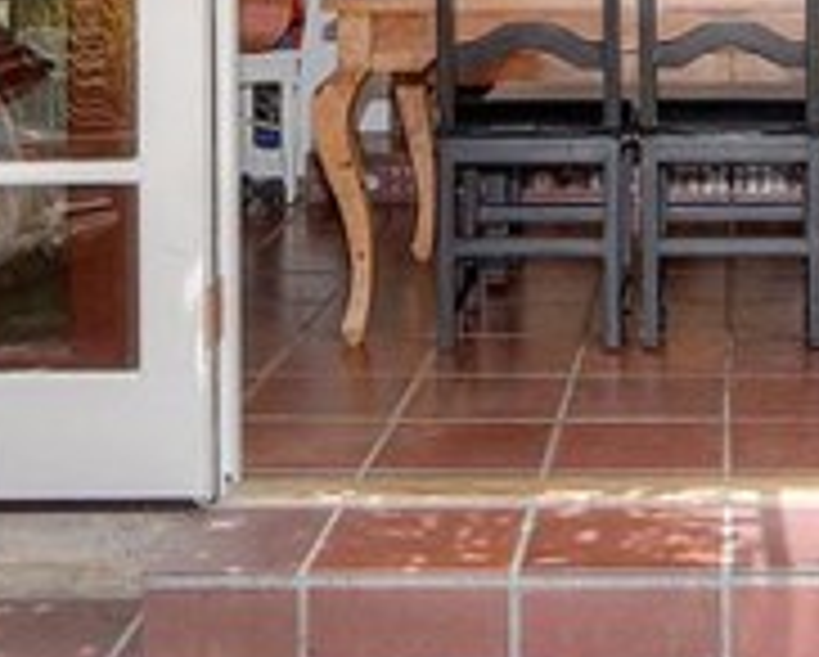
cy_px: -135
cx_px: 724
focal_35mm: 79
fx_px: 1917
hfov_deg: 23.5
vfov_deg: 18.4
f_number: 9
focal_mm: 10
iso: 200
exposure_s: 1/125
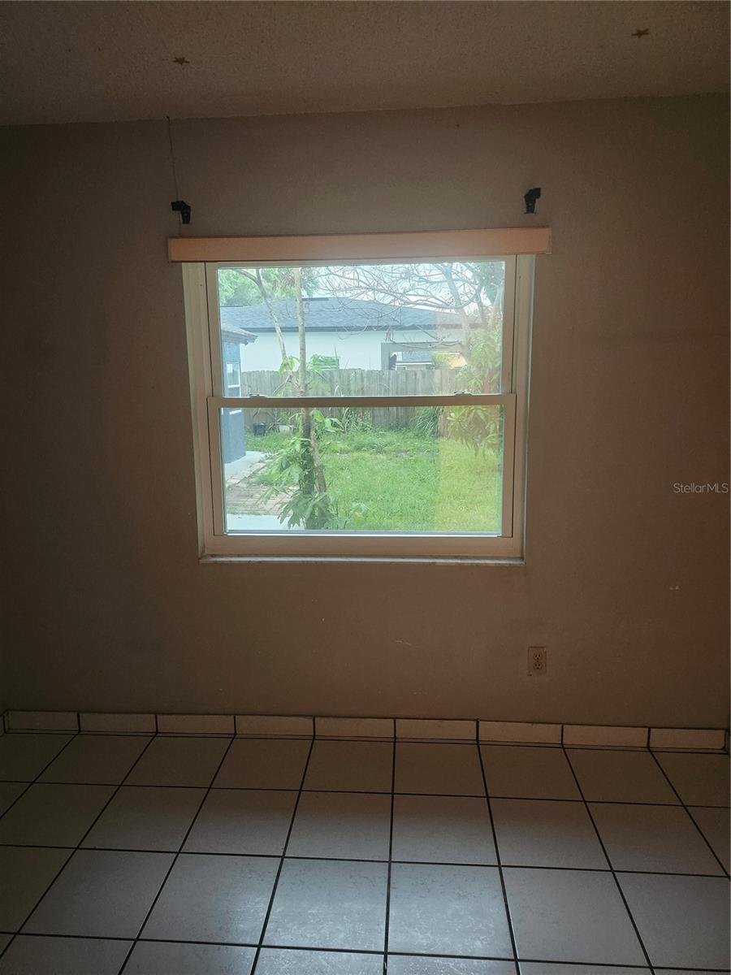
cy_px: 488
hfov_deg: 58.9
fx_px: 648
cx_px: 366
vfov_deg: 73.9
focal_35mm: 23
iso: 1000
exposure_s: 1/120
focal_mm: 5.54
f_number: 1.8
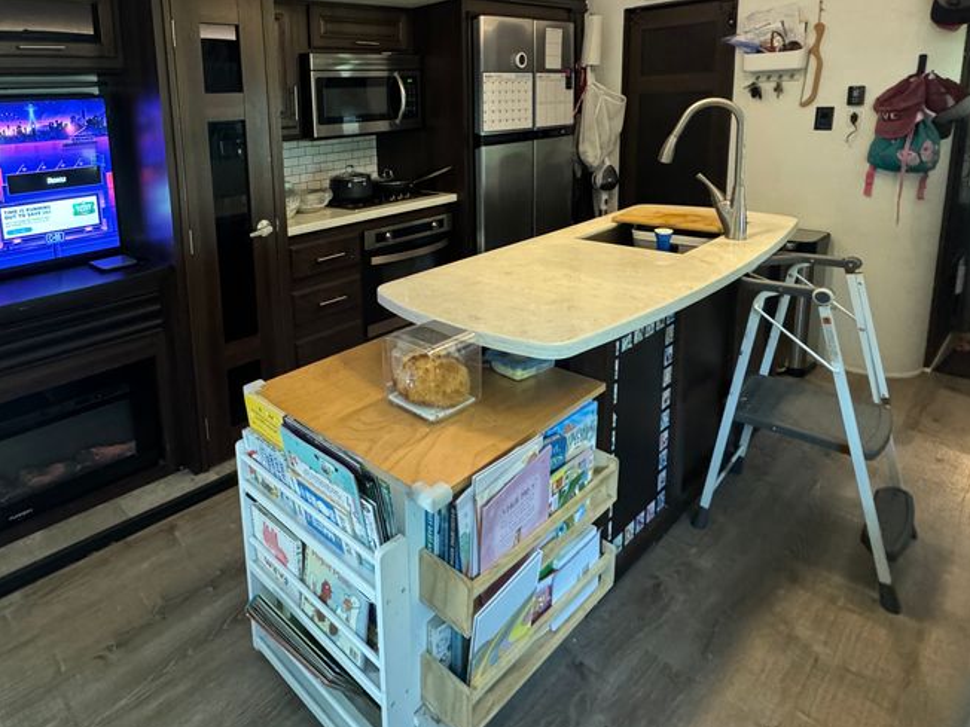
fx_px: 616
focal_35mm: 22
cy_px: 213
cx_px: 308
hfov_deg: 73.6
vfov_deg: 58.9
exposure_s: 1/60
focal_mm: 2.22
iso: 1000
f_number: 2.2
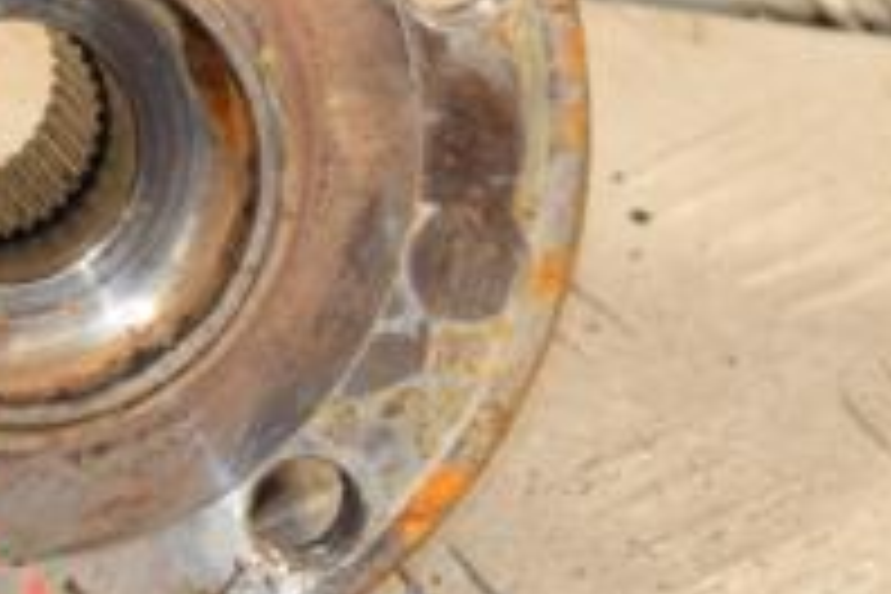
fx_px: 8984
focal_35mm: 363
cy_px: 135
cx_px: -9
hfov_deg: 5.7
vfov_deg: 3.8
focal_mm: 80
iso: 800
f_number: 6.3
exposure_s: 1/200
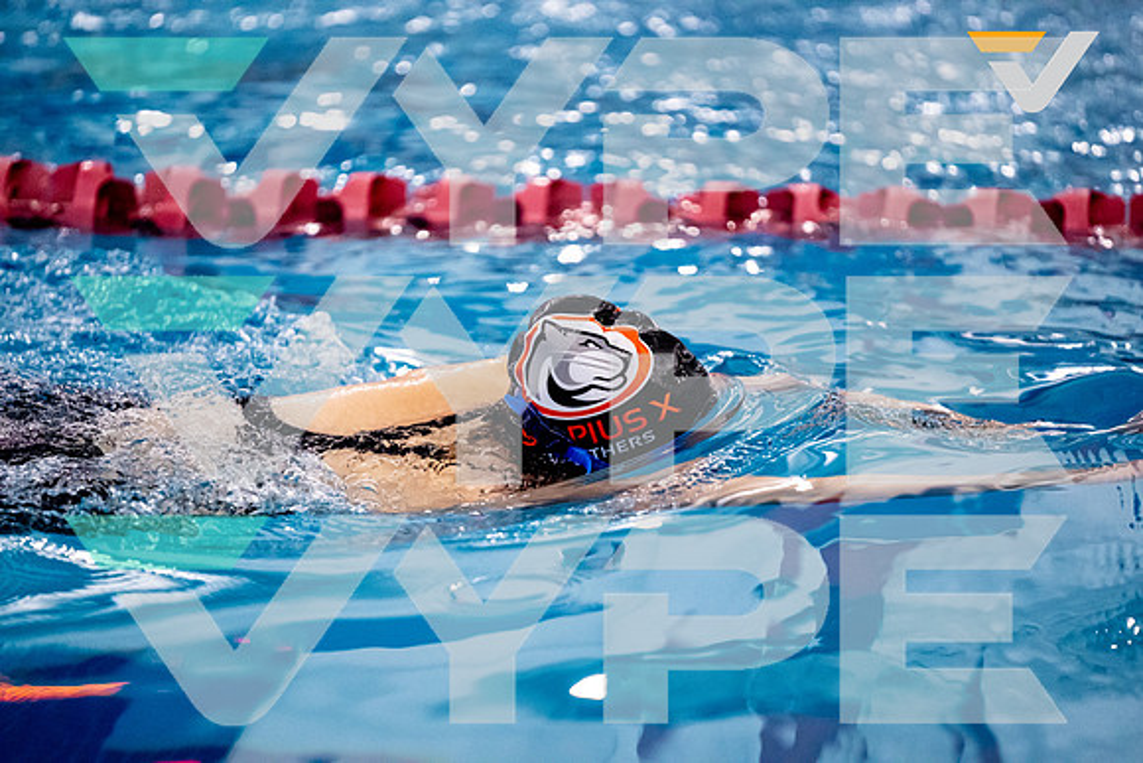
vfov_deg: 6.9
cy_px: 382
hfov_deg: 10.3
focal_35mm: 200
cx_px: 572
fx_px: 6351
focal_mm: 200
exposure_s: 1/1250
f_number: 2.8
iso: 6400
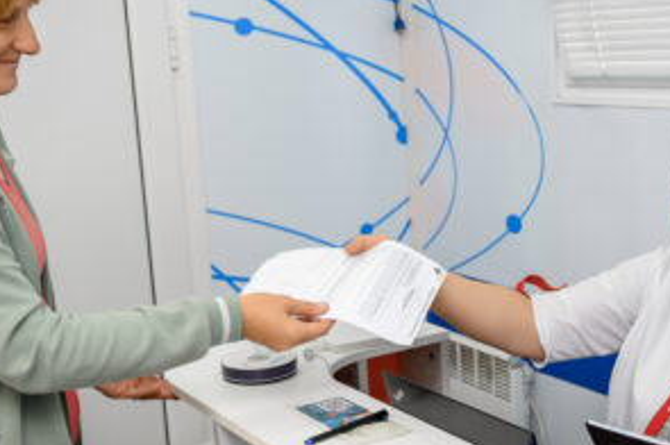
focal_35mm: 57
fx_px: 1060
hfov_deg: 34.9
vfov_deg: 23.7
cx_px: 420
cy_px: 250
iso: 125
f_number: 2.8
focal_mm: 28
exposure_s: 1/200
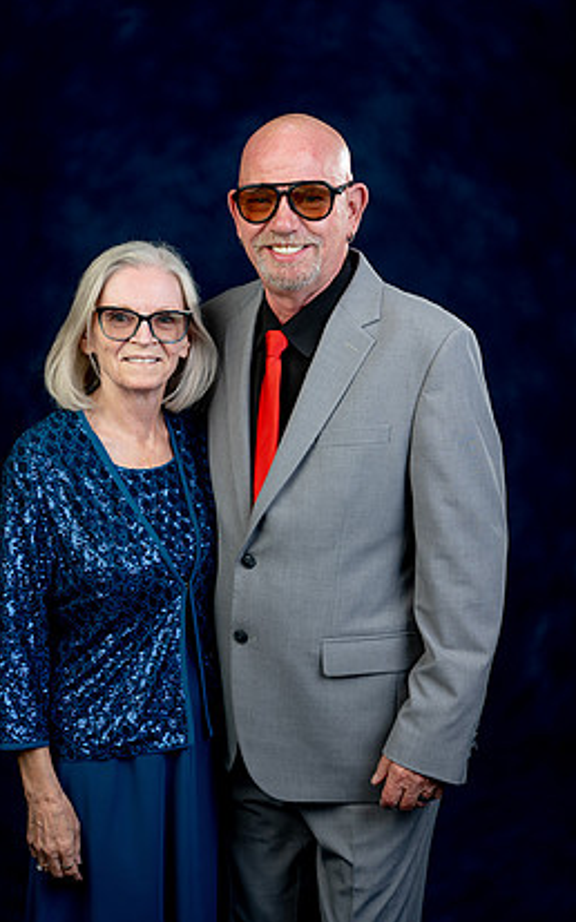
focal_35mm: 50
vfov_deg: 40.3
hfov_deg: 25.8
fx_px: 1256
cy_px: 476
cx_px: 257
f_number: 4.5
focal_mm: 45
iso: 200
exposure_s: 1/200
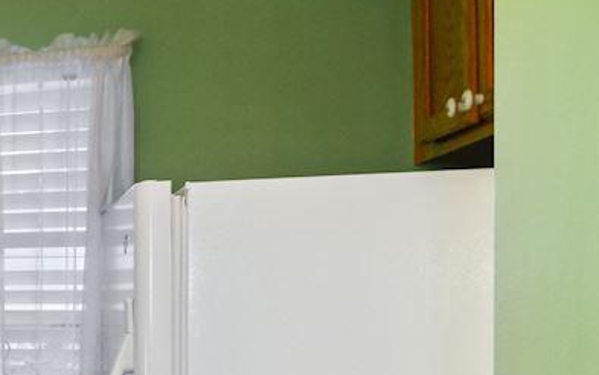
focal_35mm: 83
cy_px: 389
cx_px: -831
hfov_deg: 15.0
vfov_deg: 15.4
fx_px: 1356
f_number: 8
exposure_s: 1/20
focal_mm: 16
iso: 200
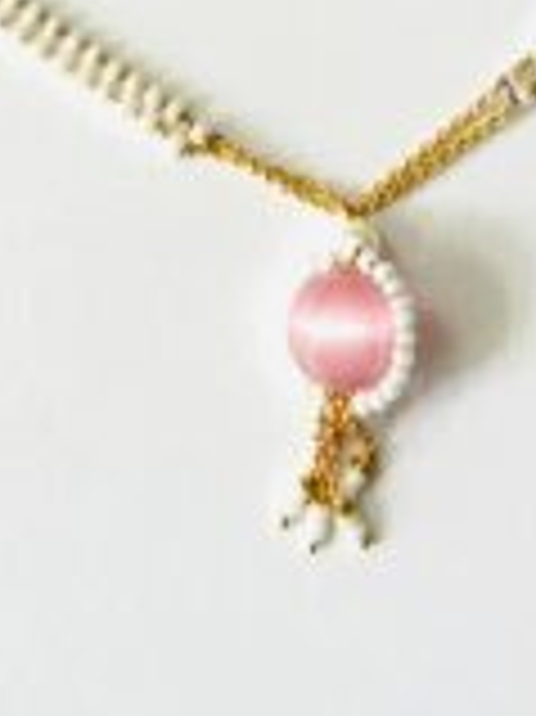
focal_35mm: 98
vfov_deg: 17.6
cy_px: -414
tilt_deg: -78.3
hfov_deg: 15.0
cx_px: 365
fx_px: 2026
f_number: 1.5
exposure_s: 1/100
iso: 100
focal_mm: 5.7
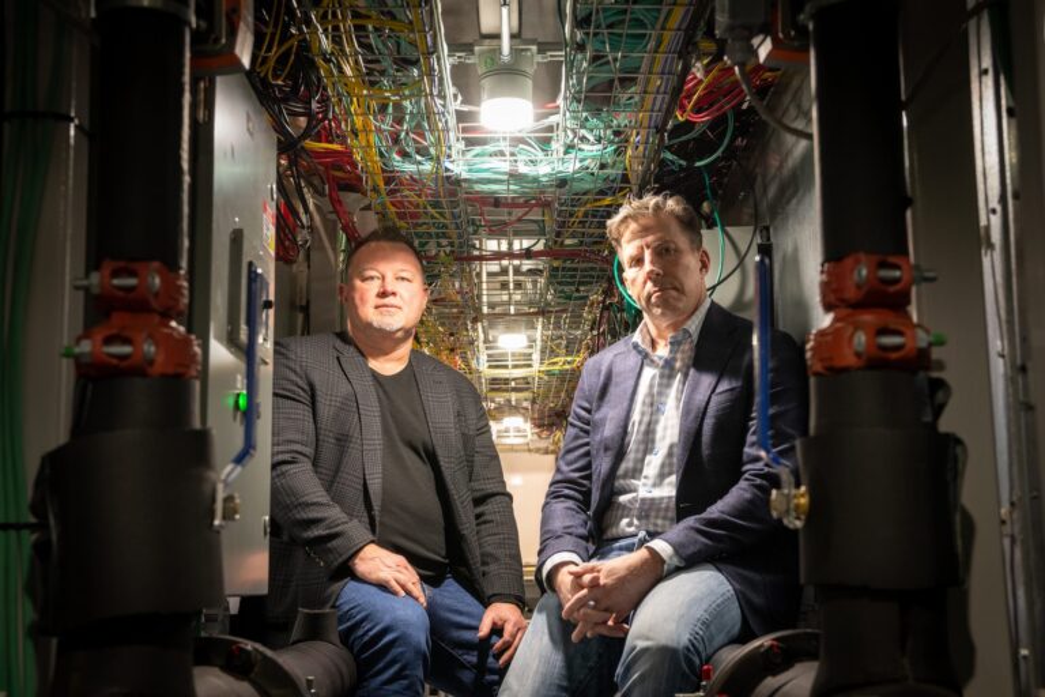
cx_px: 522
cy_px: 348
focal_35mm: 52
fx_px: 1509
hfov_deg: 38.2
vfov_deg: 26.0
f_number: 5.6
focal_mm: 52
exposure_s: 1/20
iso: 800
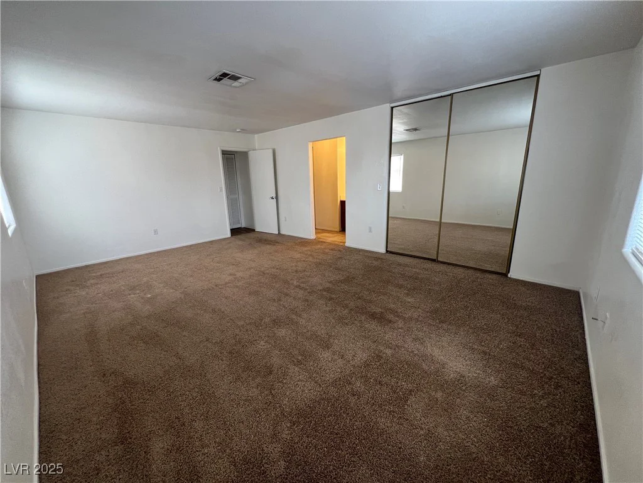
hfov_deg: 106.2
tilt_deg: -14.9
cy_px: 242
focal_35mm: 13
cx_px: 322
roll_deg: +1.1
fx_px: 241
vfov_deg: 89.9
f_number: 1.8
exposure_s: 1/99
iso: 100
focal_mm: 1.57
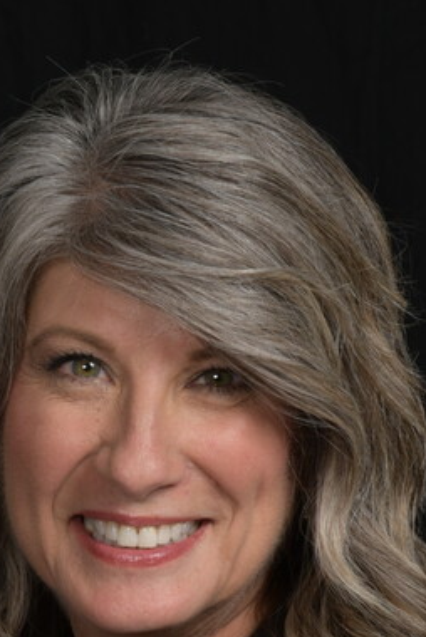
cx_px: 104
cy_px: 659
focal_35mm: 265
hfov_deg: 5.2
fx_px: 4695
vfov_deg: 7.7
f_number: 11
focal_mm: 75
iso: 100
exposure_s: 1/125
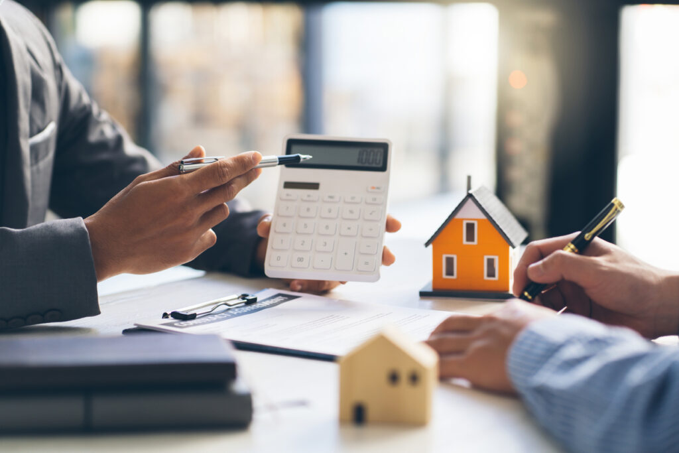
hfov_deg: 23.9
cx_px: 340
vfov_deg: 16.1
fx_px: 1603
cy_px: 226
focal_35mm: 85
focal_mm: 85
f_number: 2.8
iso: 160
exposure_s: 1/100
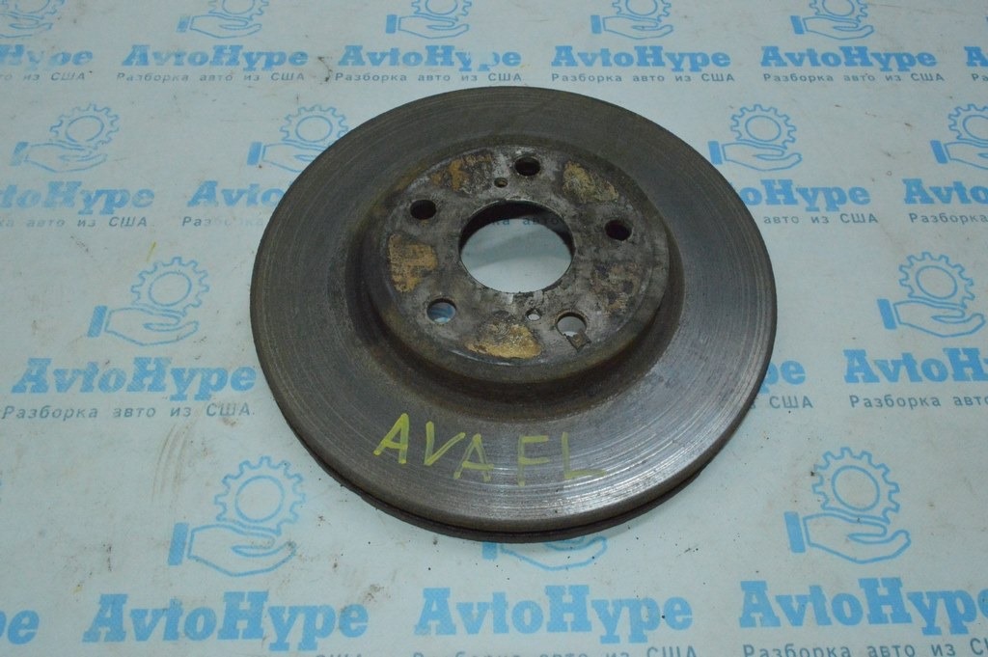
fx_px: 740
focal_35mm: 27
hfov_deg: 67.4
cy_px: 328
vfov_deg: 47.9
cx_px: 494
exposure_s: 1/200
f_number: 16
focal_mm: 18
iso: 6400
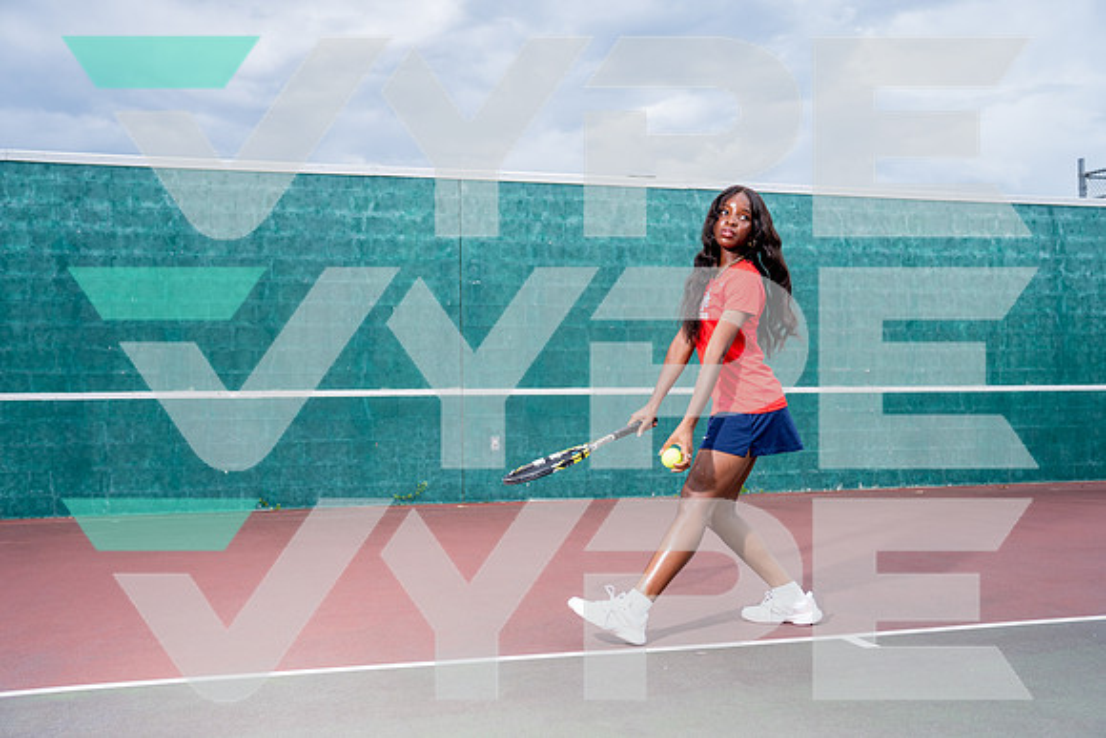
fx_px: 1070
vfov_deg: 38.0
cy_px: 369
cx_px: 553
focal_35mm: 35
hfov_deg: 54.7
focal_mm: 34
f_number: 4
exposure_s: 1/1000
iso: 400
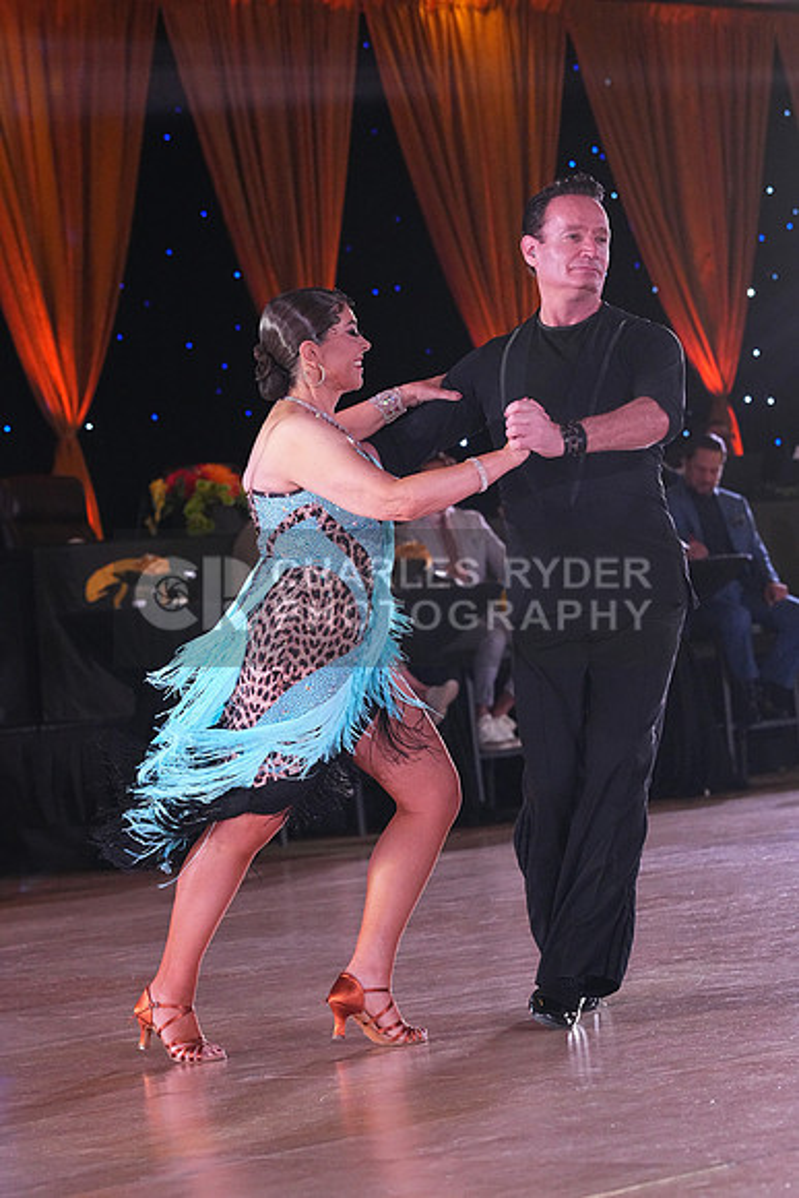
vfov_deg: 15.8
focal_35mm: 130
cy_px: 599
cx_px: 400
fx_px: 4325
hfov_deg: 10.6
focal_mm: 130
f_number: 6.3
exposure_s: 1/400
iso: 8000
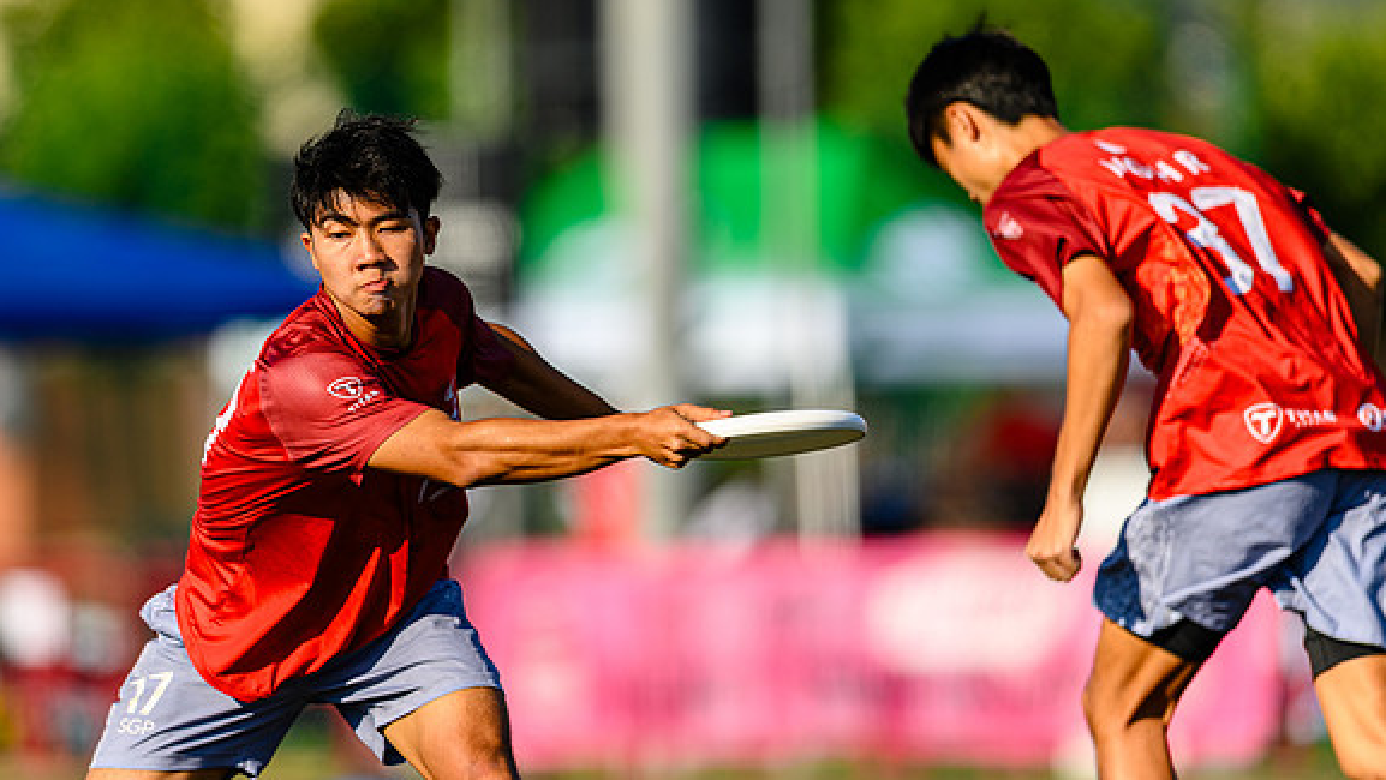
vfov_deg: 2.3
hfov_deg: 4.1
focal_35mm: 532
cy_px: 337
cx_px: 508
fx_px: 19558
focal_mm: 400
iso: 100
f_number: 3.2
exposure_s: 1/1600
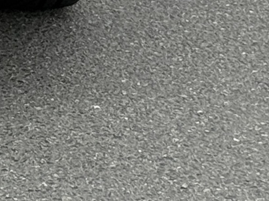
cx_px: -459
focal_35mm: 342
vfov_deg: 4.2
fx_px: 2658
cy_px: -333
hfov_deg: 5.5
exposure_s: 1/828
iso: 64
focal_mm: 6.76
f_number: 1.78
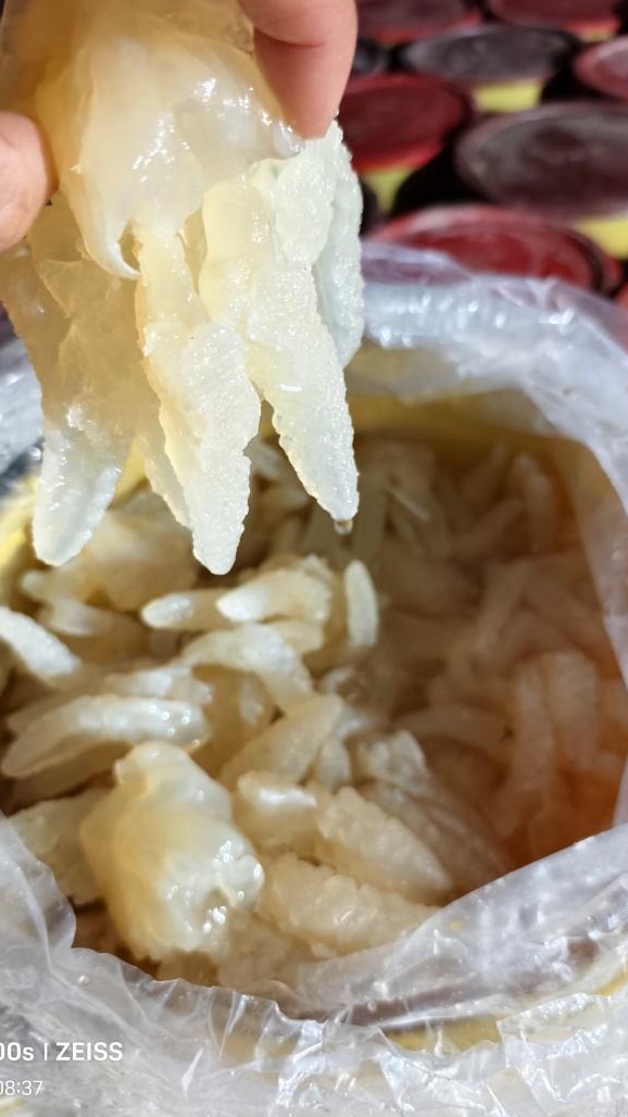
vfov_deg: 71.9
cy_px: 546
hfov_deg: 44.4
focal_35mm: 26
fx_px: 770
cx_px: 297
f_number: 1.57
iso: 1458
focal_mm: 5.6
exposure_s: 1/33.3
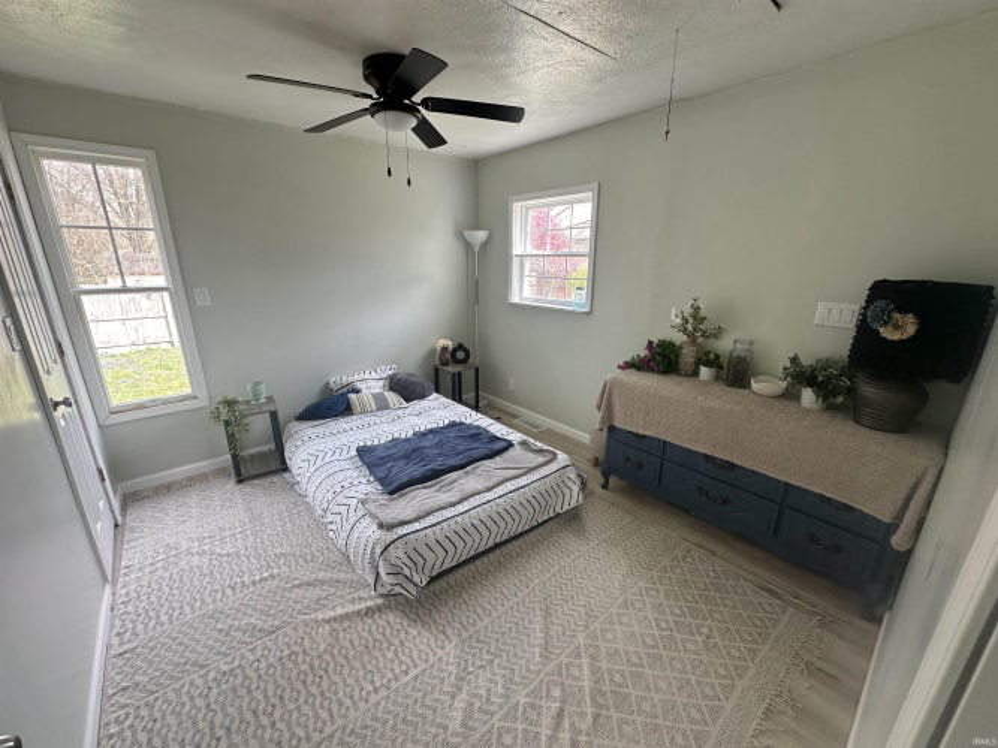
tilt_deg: -16.0
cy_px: 374
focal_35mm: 14
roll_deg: -0.4
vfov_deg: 85.7
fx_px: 404
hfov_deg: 102.1
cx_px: 499
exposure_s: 1/99
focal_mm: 2.22
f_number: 2.2
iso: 80
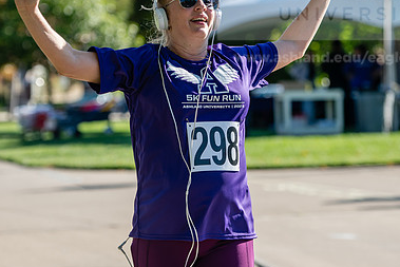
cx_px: 186
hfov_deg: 13.2
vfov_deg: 8.8
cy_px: 80
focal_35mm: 156
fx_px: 1734
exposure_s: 1/1000
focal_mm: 102
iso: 125
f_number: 3.2
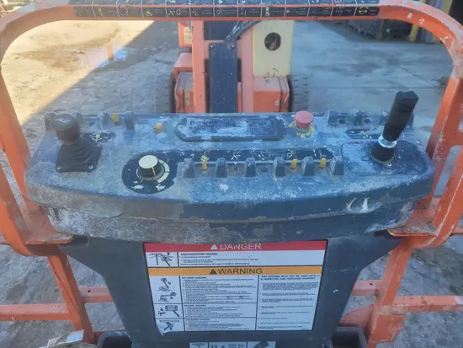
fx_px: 348
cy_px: 174
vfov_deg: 53.1
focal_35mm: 26
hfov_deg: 67.3
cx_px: 232
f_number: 1.8
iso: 40
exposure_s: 1/390
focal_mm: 5.4
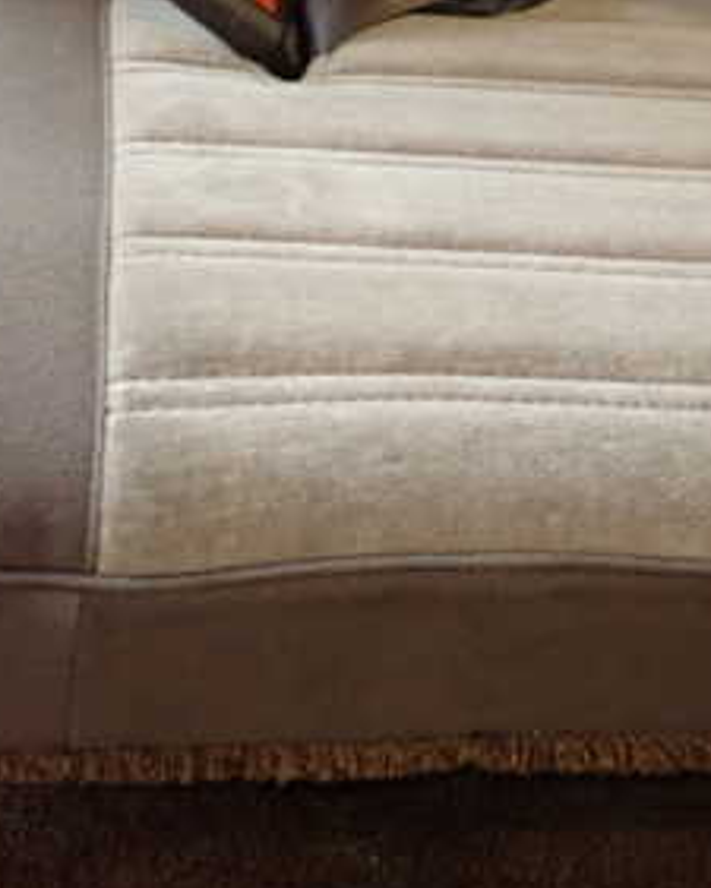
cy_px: 253
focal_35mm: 73
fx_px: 1919
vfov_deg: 25.8
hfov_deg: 20.9
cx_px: 496
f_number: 2.6
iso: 800
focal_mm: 6.42
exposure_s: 1/15
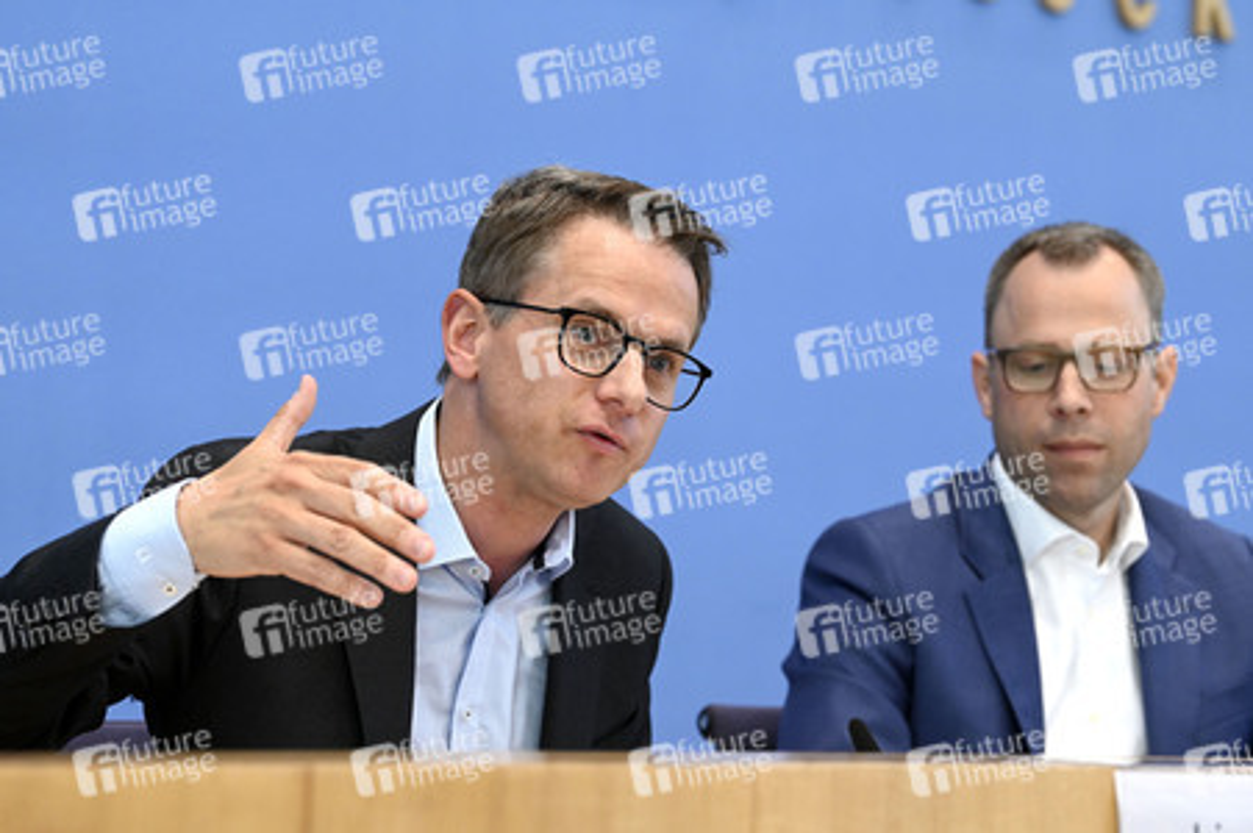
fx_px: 3895
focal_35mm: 112
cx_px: 626
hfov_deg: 18.3
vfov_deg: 12.2
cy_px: 416
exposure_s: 1/640
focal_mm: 112
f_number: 5.6
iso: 3200
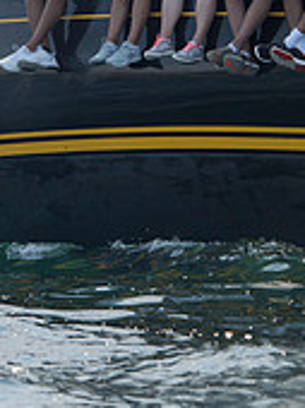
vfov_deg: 5.8
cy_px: -5
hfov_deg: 4.3
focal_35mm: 344
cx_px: 243
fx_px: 4051
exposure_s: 1/1600
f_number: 5
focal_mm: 135
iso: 320
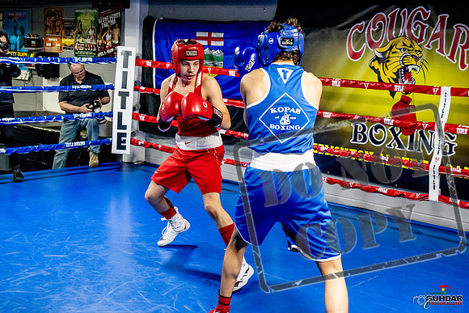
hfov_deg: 38.2
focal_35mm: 52
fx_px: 678
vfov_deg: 26.0
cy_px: 156
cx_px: 234
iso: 5000
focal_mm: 35
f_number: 2.8
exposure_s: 1/800
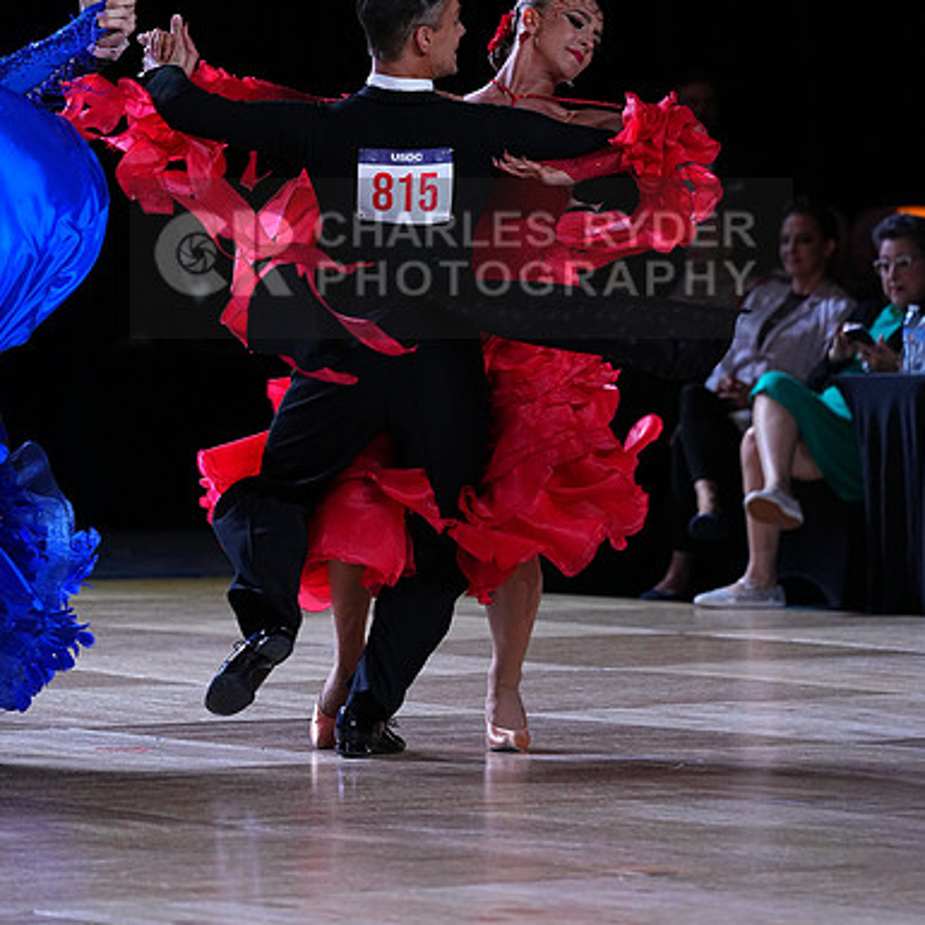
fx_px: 6470
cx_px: 462
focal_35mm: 214
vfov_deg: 8.2
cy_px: 259
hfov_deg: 8.2
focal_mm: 167
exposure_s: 1/500
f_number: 4
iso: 1250
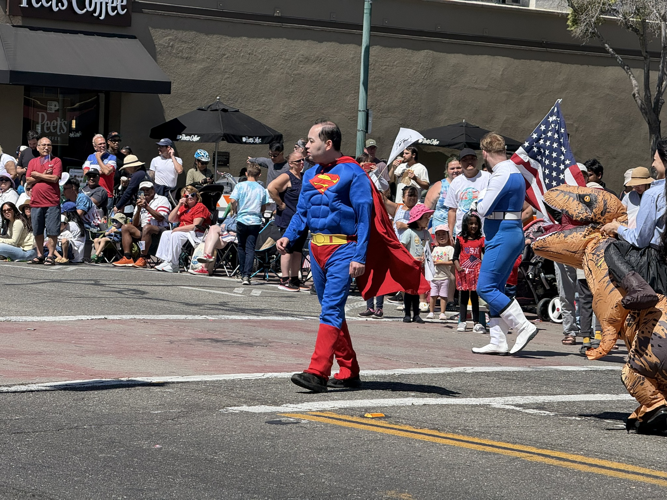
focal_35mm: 120
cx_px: 334
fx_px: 2312
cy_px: 250
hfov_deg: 16.4
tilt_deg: -1.8
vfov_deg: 12.3
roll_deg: -2.5
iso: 50
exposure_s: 1/1206
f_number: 2.8
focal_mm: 15.66
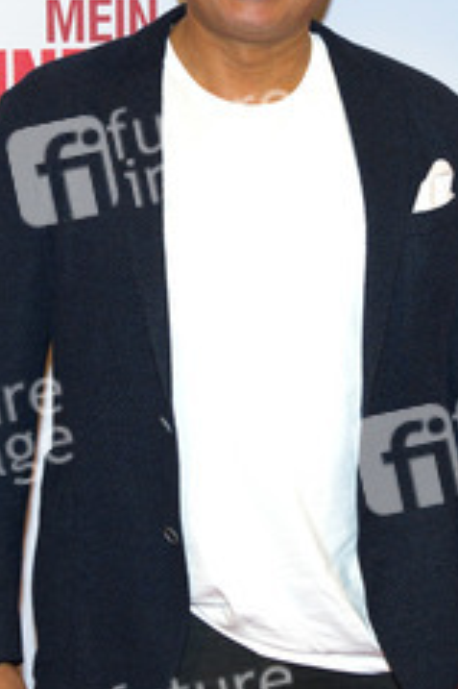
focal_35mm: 67
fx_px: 1280
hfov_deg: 20.3
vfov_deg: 30.1
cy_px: 303
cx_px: 241
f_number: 6.3
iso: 1000
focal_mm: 40
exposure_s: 1/125
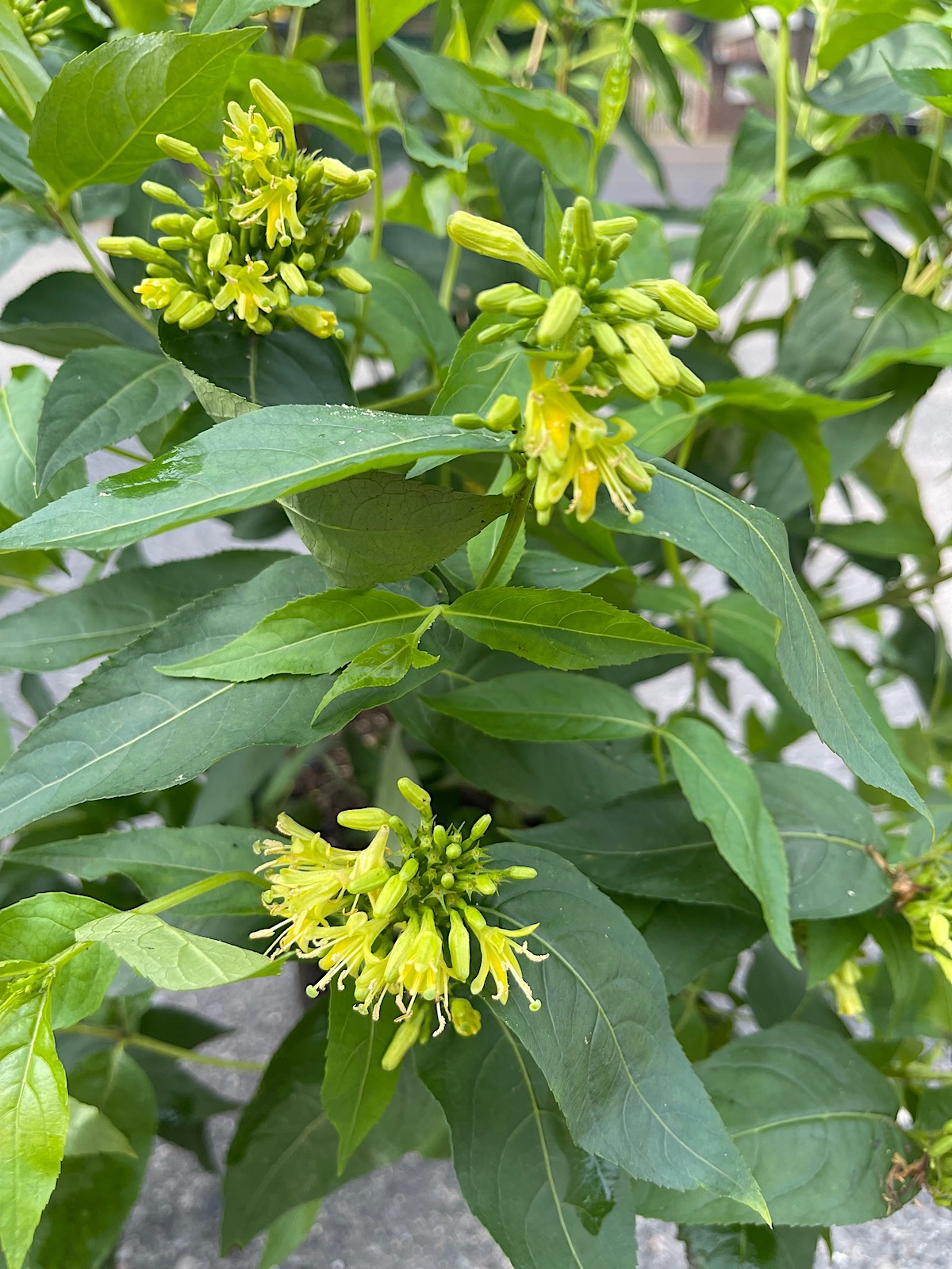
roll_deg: -0.1
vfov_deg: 67.3
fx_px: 953
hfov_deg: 53.1
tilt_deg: -26.5
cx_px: 476
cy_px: 634
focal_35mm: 26
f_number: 1.6
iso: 32
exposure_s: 1/478
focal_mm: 5.1
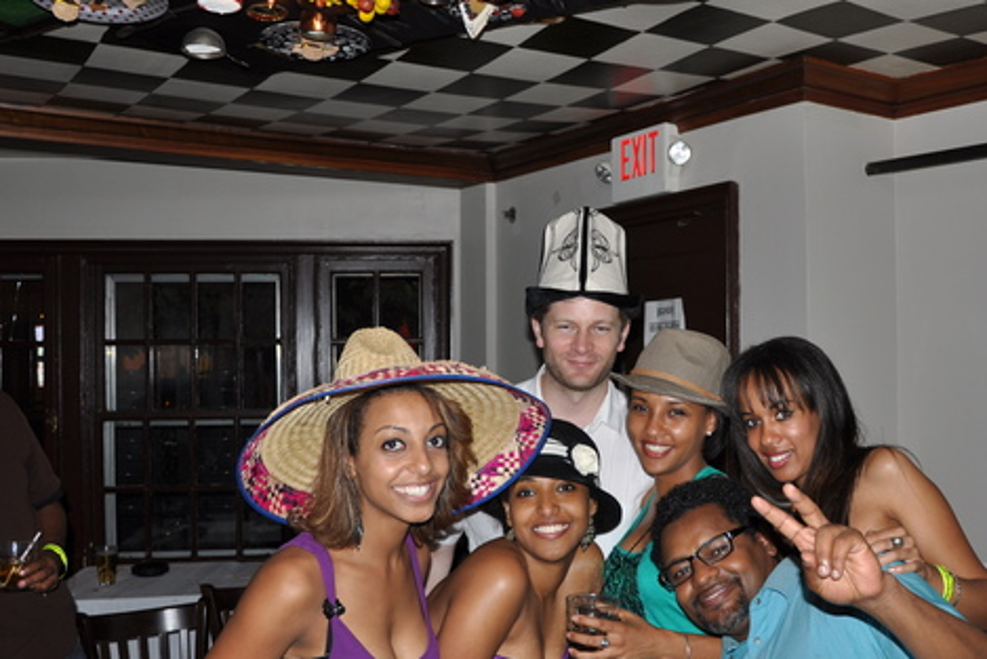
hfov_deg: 50.2
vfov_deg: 35.0
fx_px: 1042
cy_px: 364
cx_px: 608
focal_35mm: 38
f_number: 3.5
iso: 200
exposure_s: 1/60
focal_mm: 18
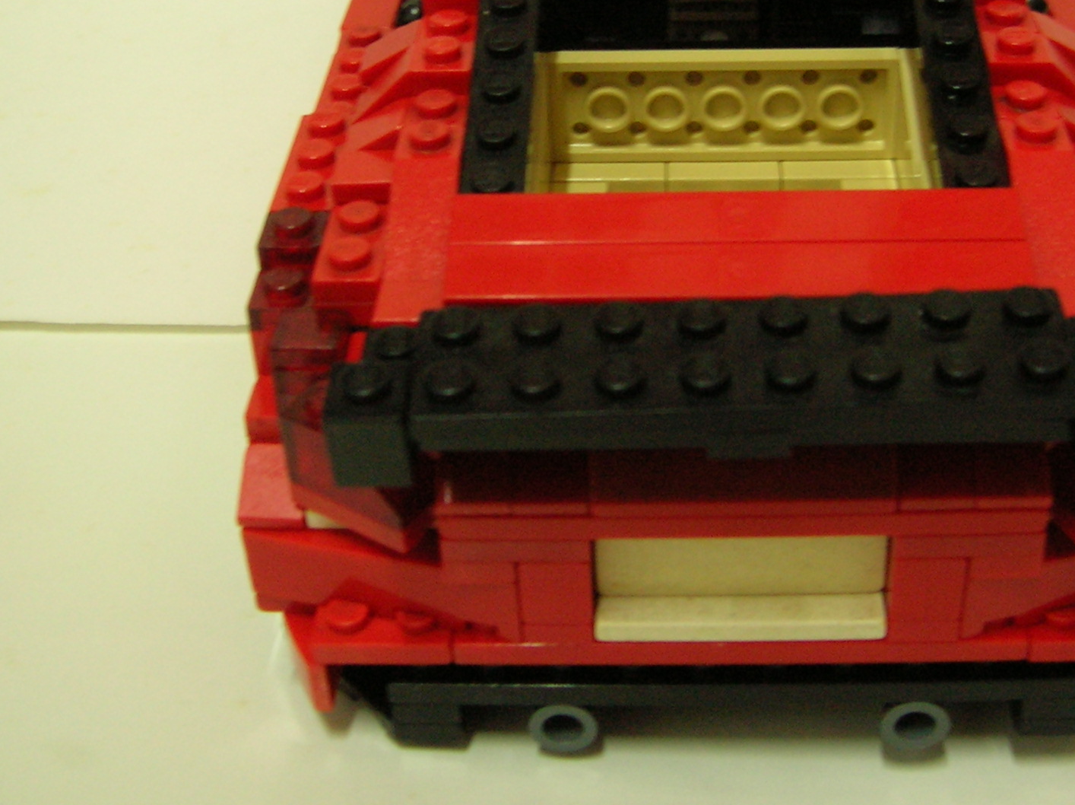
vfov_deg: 26.1
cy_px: 189
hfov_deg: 34.9
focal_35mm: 55
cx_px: 626
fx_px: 1707
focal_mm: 5.7
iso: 133
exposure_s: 1/4.3
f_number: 2.9
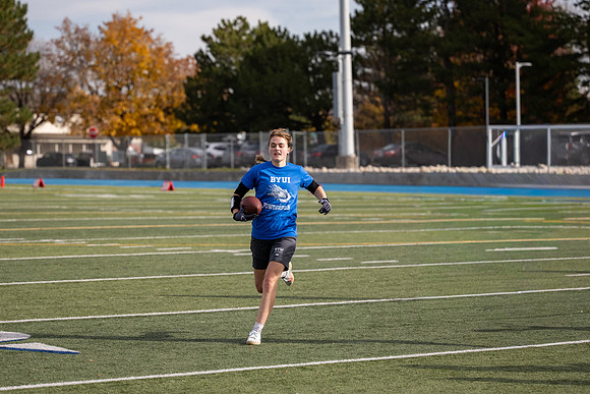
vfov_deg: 10.3
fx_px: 2180
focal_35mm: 133
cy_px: 206
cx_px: 285
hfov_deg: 15.4
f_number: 2.8
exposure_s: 1/4000
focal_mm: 97
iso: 200
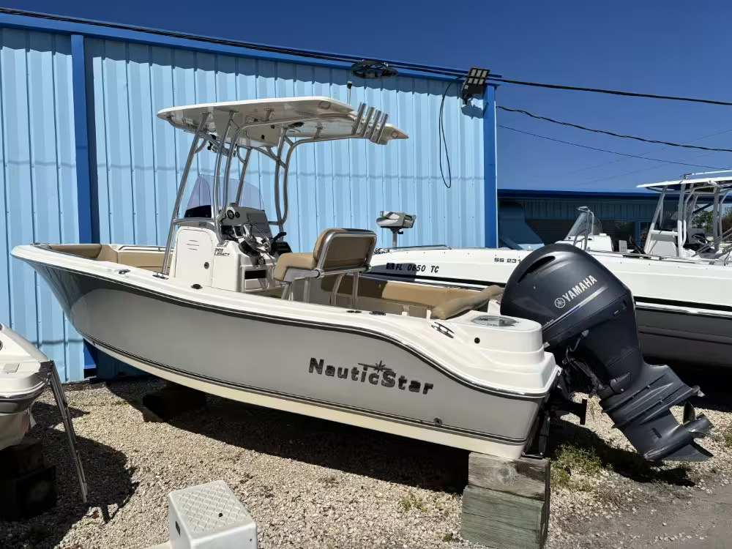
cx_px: 366
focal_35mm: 26
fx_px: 550
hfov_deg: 67.3
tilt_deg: -0.5
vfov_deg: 53.1
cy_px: 274
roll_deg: +1.4
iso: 50
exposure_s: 1/9901
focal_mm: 5.96
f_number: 1.6
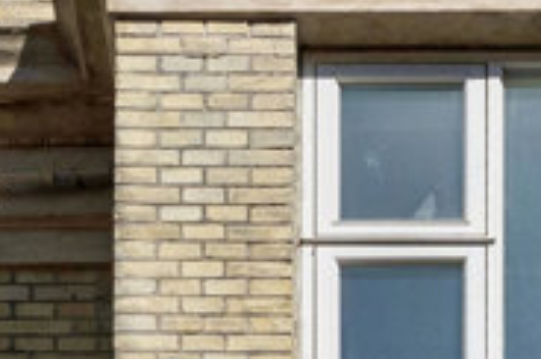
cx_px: 588
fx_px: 6391
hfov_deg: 4.8
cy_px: -303
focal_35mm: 426
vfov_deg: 3.2
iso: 200
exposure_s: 1/2000
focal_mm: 47
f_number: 8
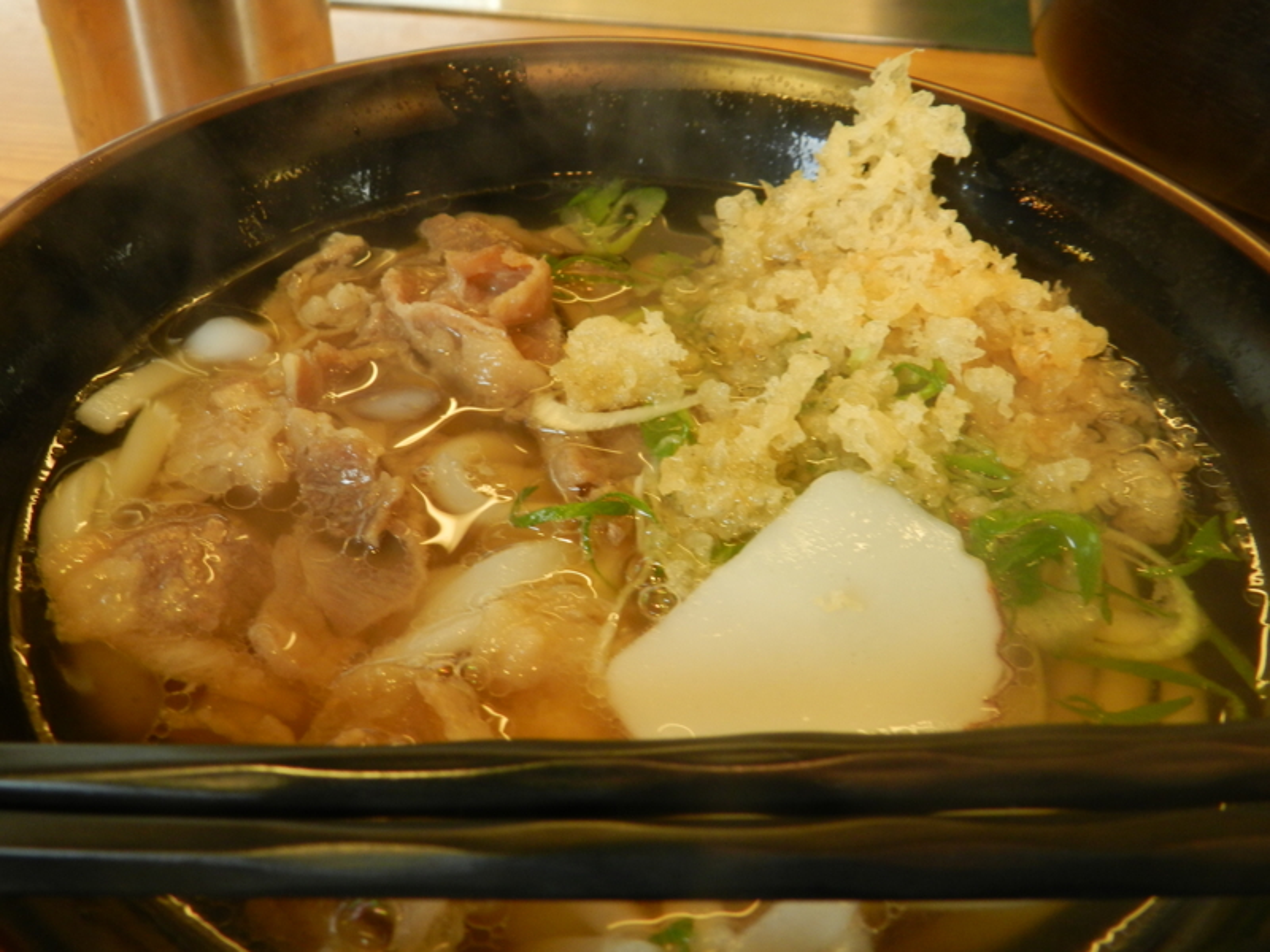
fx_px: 1174
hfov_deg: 56.8
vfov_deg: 44.2
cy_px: 476
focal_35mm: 32
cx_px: 635
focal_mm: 5.6
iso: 200
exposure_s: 1/30
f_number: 3.7
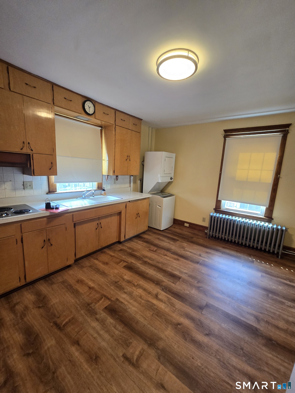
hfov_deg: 89.9
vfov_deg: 106.2
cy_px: 196
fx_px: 148
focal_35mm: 13
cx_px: 148
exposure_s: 1/60
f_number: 2.2
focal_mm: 2.2
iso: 200
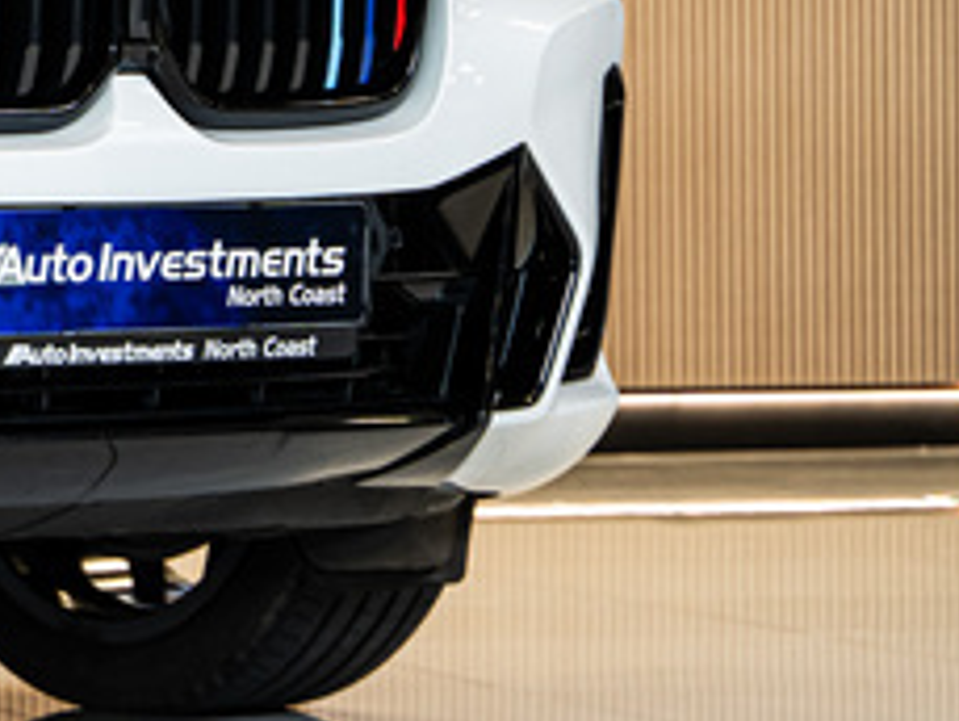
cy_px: -59
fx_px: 8925
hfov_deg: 6.0
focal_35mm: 322
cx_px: -1057
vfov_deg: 4.6
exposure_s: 1/125
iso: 500
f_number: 3.5
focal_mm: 75
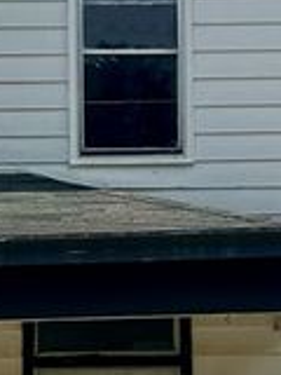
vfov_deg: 18.2
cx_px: 7
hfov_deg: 13.5
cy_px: 220
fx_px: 1169
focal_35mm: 108
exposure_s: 1/5882
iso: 50
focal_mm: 5.7
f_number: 1.5
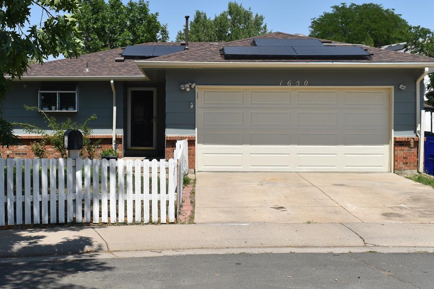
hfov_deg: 38.2
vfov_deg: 26.1
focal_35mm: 52
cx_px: 170
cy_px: 137
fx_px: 623
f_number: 9
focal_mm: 25
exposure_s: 1/320
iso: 100
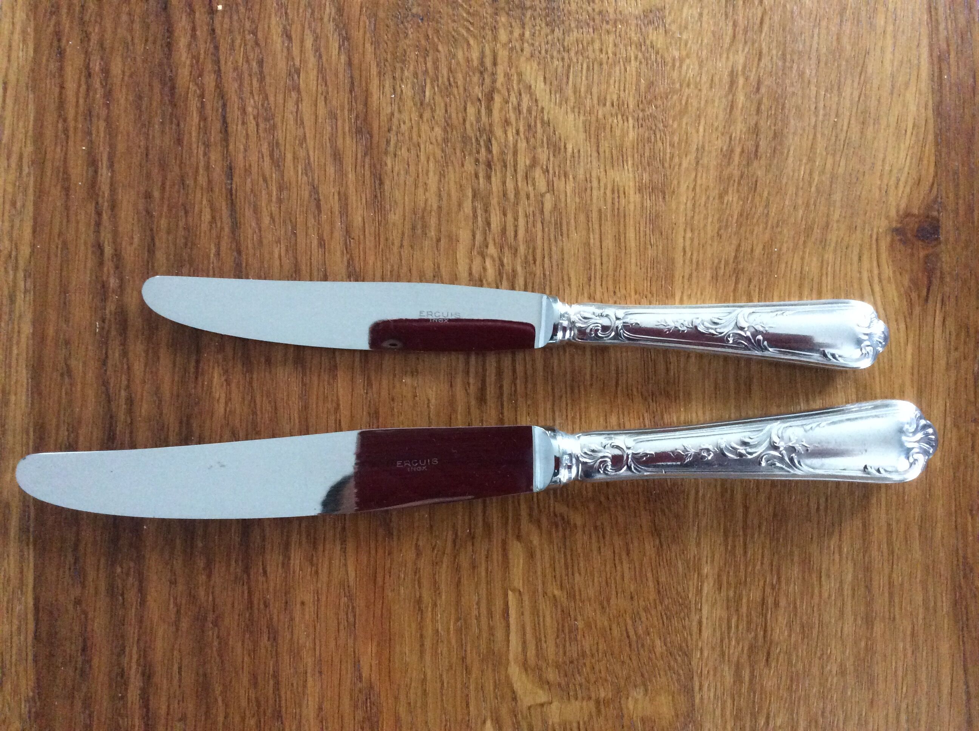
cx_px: 490
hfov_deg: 56.9
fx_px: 904
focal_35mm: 32
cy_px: 366
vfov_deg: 44.1
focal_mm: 3.3
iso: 320
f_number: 2.4
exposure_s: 1/17
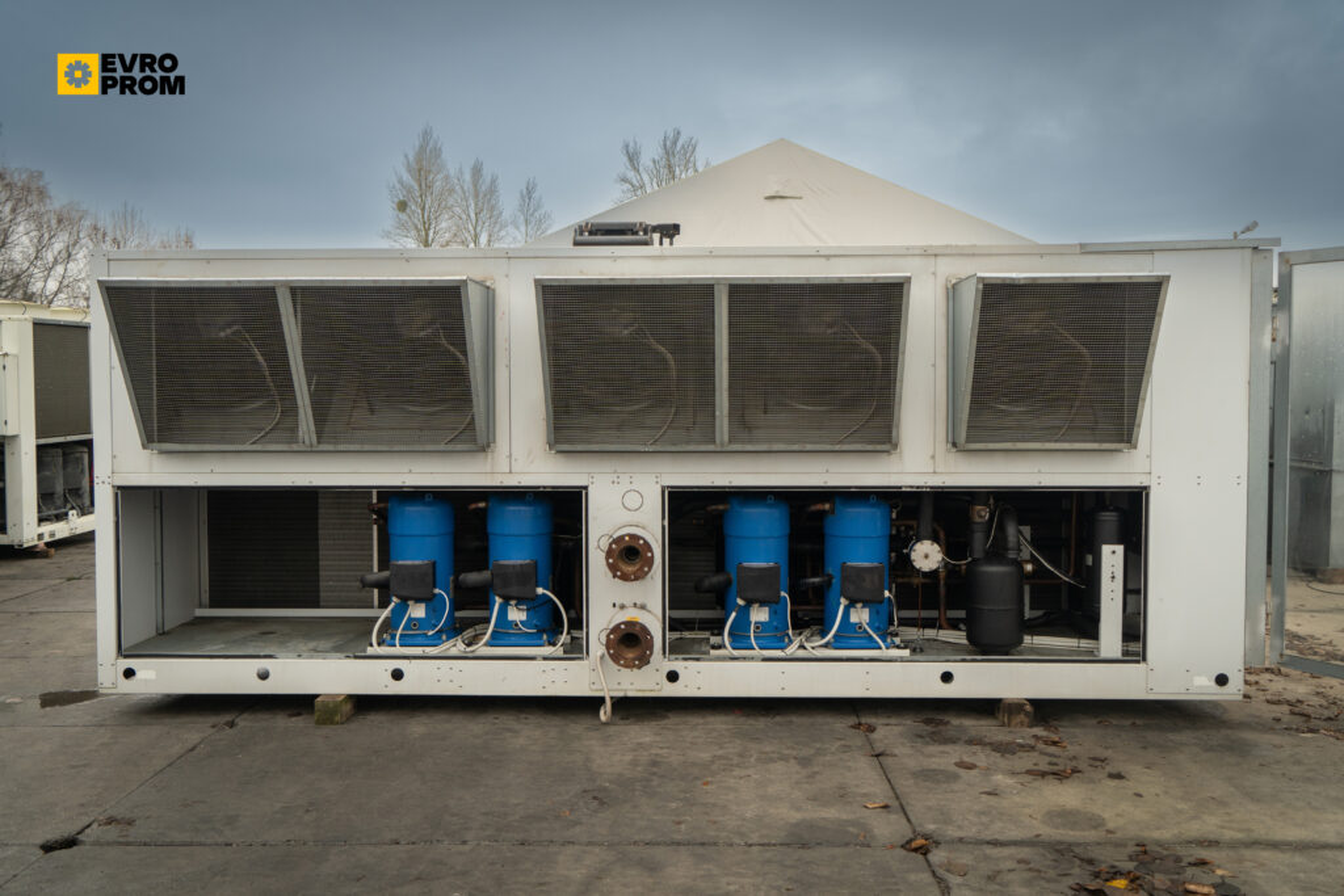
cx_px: 672
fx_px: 1195
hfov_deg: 58.7
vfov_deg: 41.1
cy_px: 448
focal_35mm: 32
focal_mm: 32
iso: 320
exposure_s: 1/100
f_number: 4
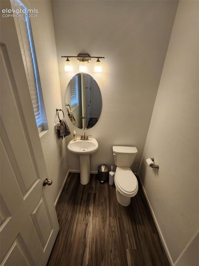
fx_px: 100
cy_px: 133
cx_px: 100
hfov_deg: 89.9
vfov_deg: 106.2
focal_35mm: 13
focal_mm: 2.2
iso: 80
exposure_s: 1/60
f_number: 2.2
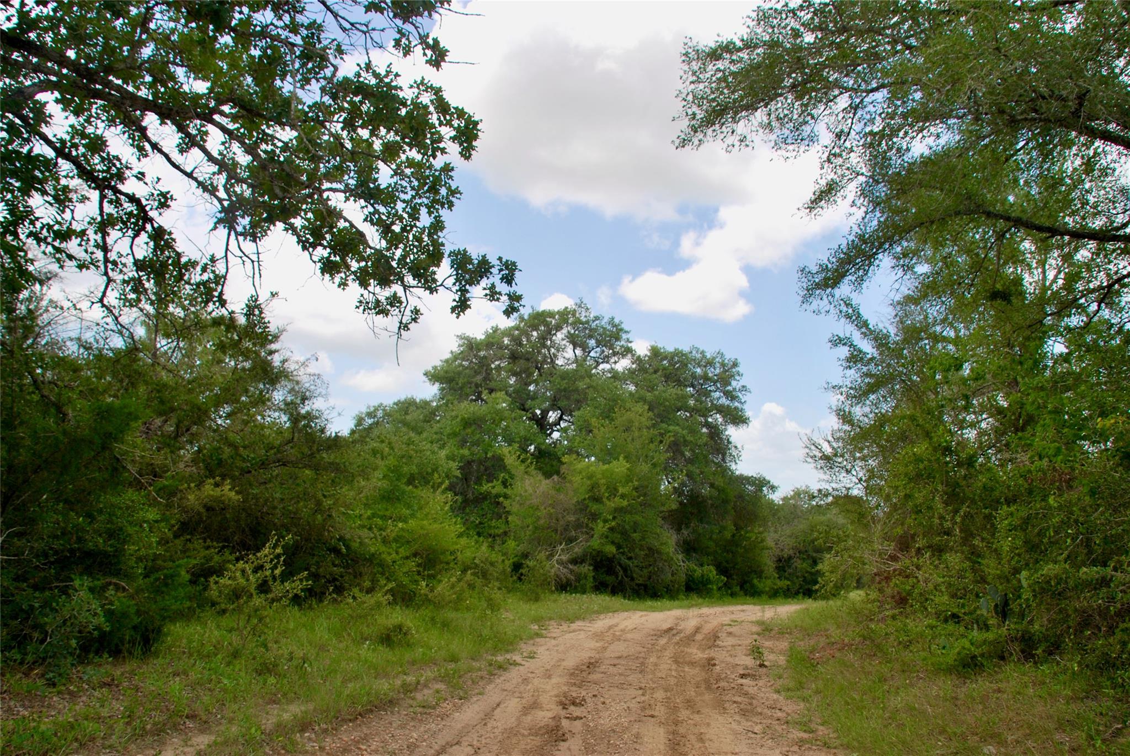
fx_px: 848
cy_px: 378
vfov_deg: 48.0
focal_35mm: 27
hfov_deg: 67.3
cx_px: 565
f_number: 7.1
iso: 100
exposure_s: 1/200
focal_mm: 18
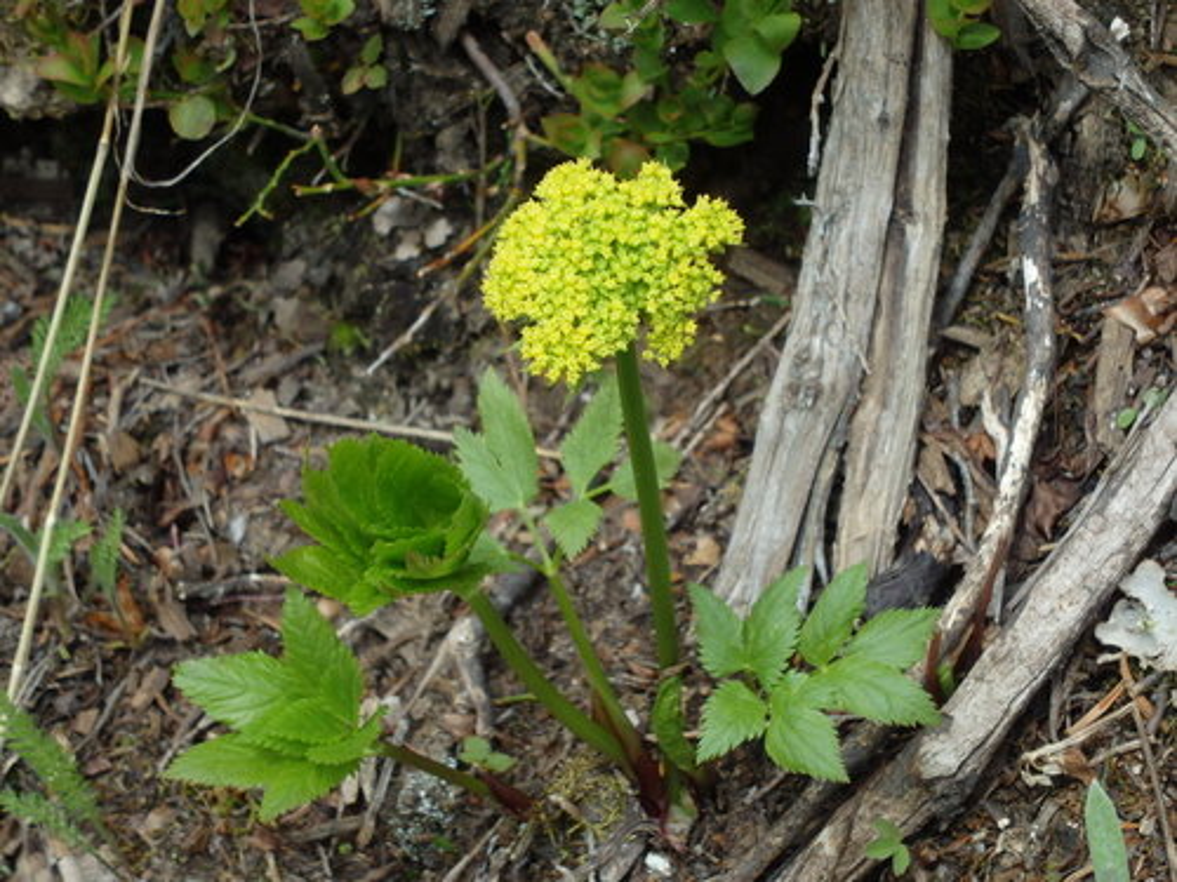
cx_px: 588
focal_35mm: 127
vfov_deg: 11.7
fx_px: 4318
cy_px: 441
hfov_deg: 15.5
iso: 160
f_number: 5.7
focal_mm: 22.8
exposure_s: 1/250
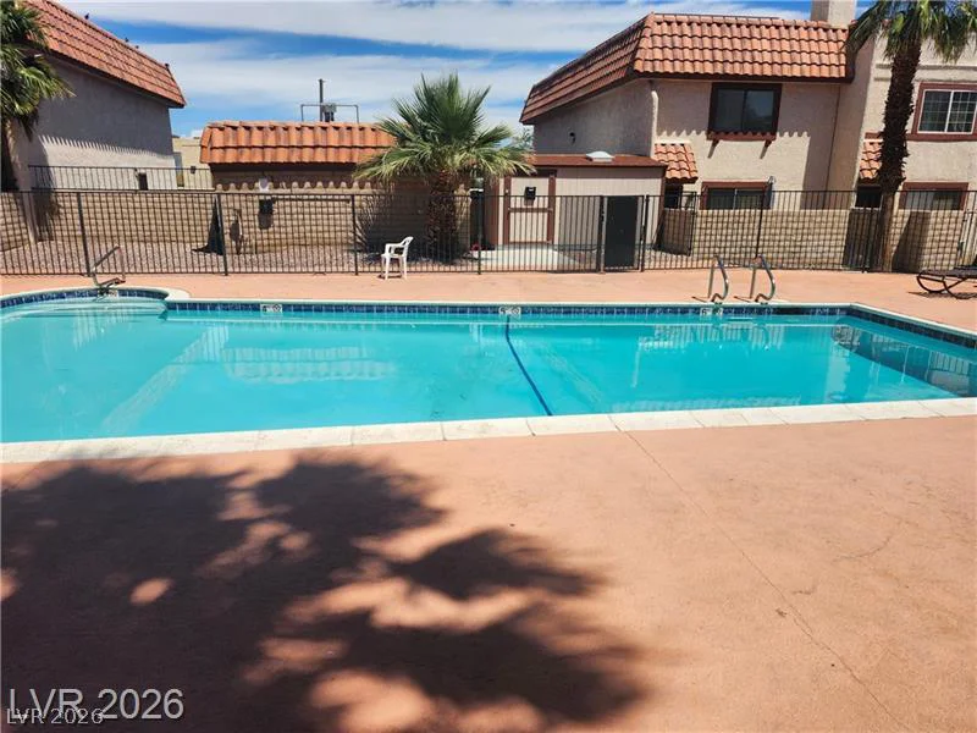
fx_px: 649
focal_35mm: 23
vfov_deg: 58.9
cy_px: 366
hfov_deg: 73.9
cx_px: 488
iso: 25
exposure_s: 1/2820
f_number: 1.8
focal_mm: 5.54
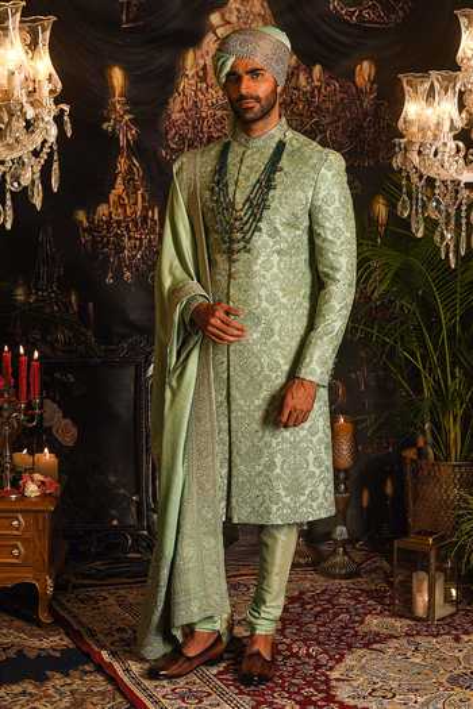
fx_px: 985
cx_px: 236
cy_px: 354
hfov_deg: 27.0
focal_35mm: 50
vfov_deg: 39.6
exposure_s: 1/125
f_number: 8
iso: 250
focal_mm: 50
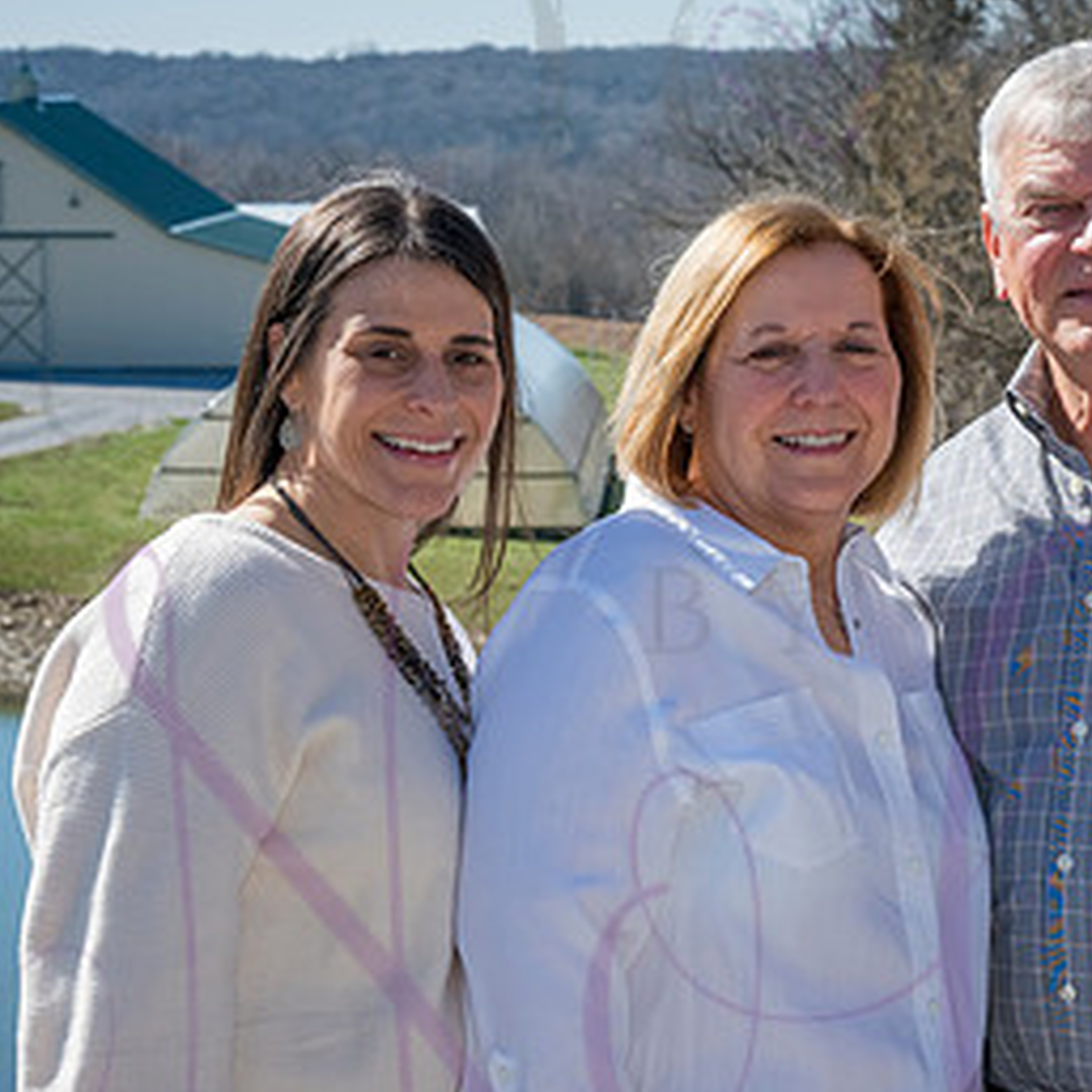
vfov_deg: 15.4
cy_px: 601
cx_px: 820
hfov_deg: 15.4
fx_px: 4033
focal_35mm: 113
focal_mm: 59
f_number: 10
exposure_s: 1/640
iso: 400
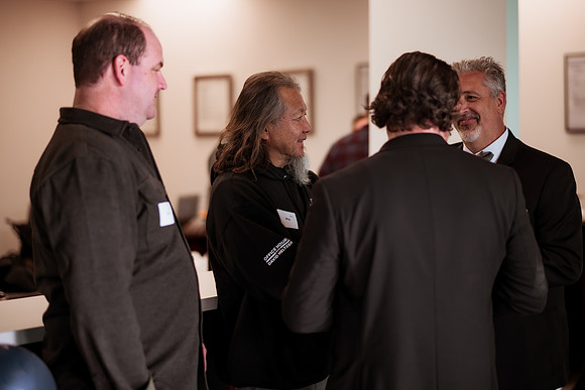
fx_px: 1045
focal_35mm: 64
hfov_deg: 31.3
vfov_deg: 21.2
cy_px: 180
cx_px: 321
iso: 100
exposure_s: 1/125
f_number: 1.4
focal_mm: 58
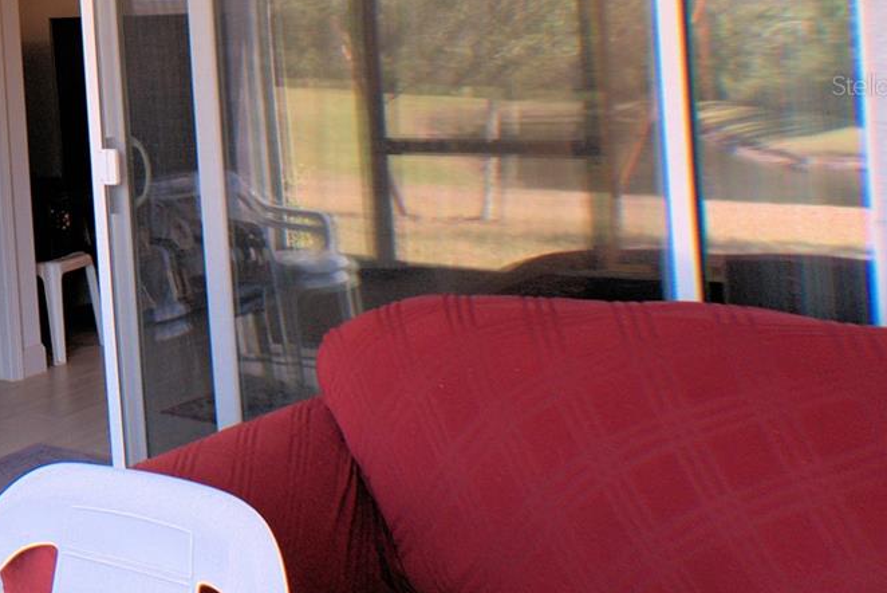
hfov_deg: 21.9
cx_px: -121
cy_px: 85
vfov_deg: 15.6
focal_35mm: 87
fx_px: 2144
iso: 400
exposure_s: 1/125
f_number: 5.6
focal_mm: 24
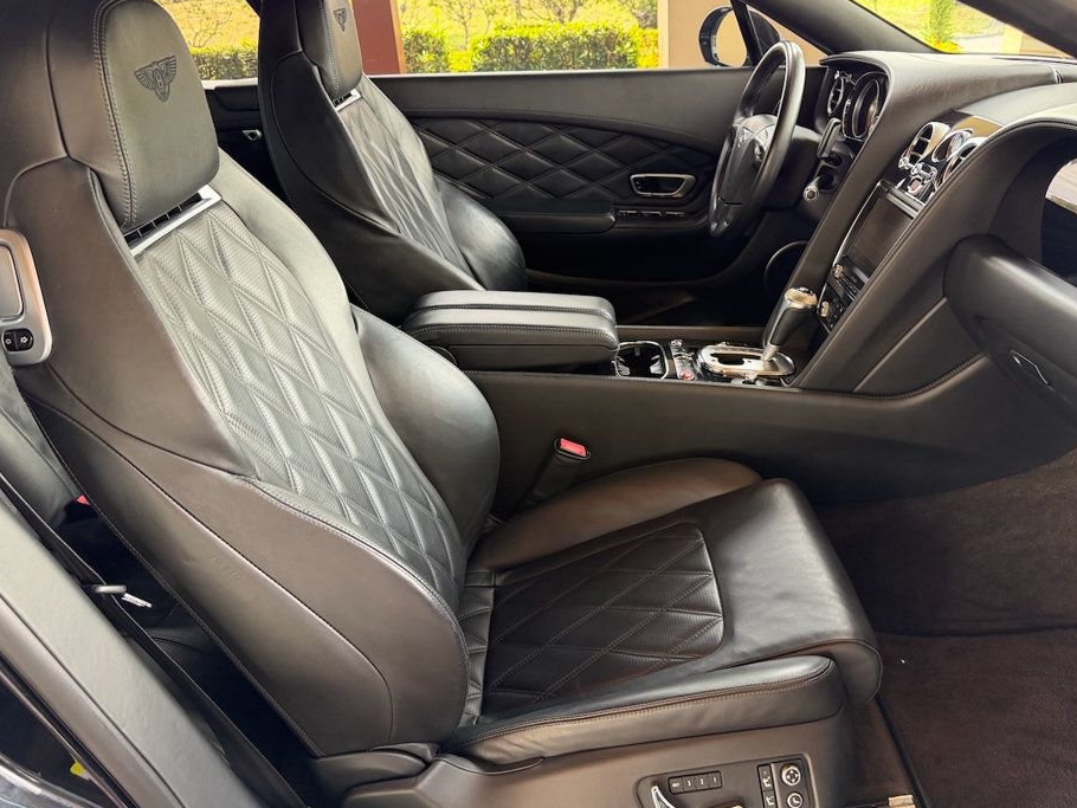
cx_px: 591
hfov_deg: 65.2
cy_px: 418
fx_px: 840
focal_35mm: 27
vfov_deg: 51.4
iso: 200
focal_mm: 6.76
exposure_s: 1/90
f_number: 1.78
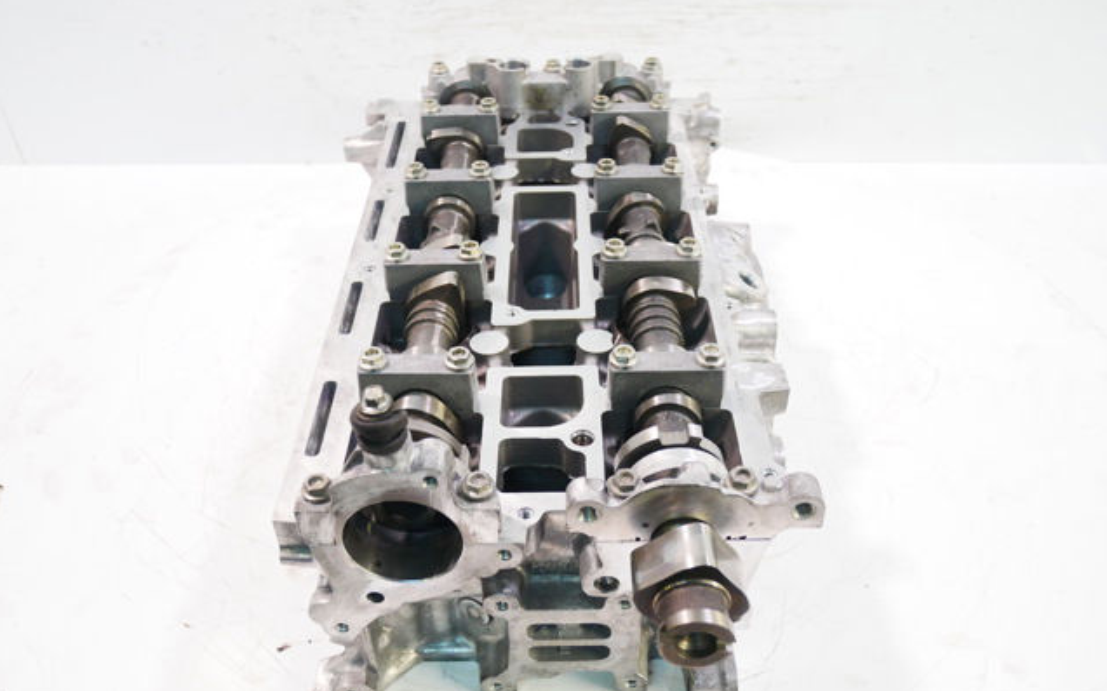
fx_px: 965
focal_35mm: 32
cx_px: 552
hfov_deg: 59.7
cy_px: 409
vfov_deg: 39.3
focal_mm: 15
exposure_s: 1/60
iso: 1000
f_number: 3.8
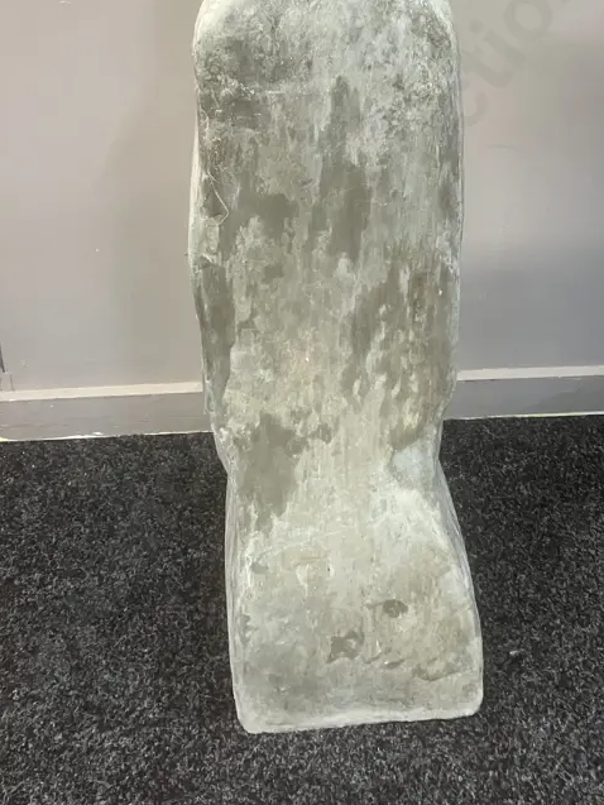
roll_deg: -1.2
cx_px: 361
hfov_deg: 32.1
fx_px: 1047
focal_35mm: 45
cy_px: 238
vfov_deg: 41.3
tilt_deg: -28.1
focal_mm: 3.99
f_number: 1.8
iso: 320
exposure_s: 1/50
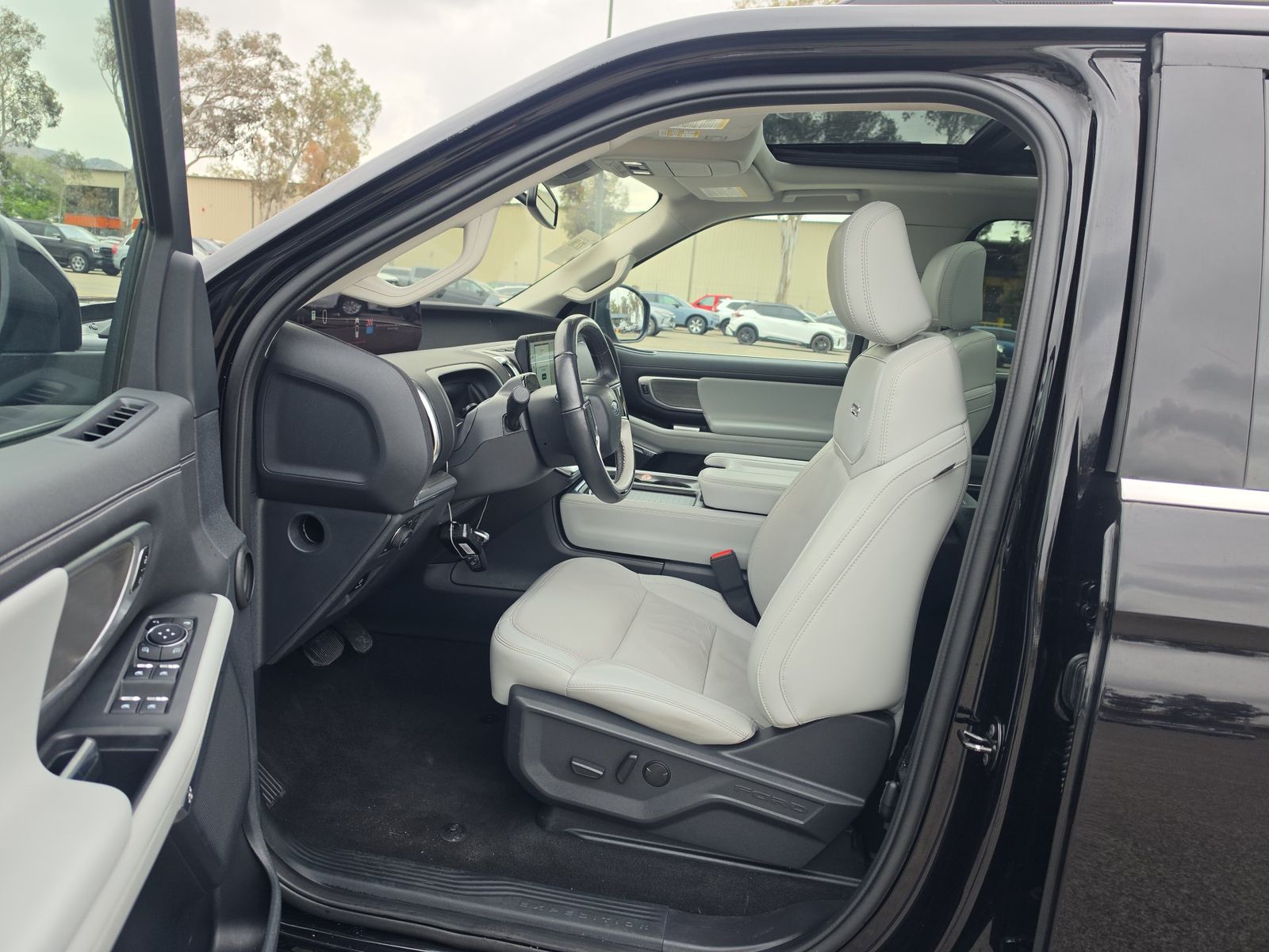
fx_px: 843
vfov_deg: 58.9
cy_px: 476
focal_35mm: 23
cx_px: 634
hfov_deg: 73.9
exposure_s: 1/194
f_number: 1.4
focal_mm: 6.5
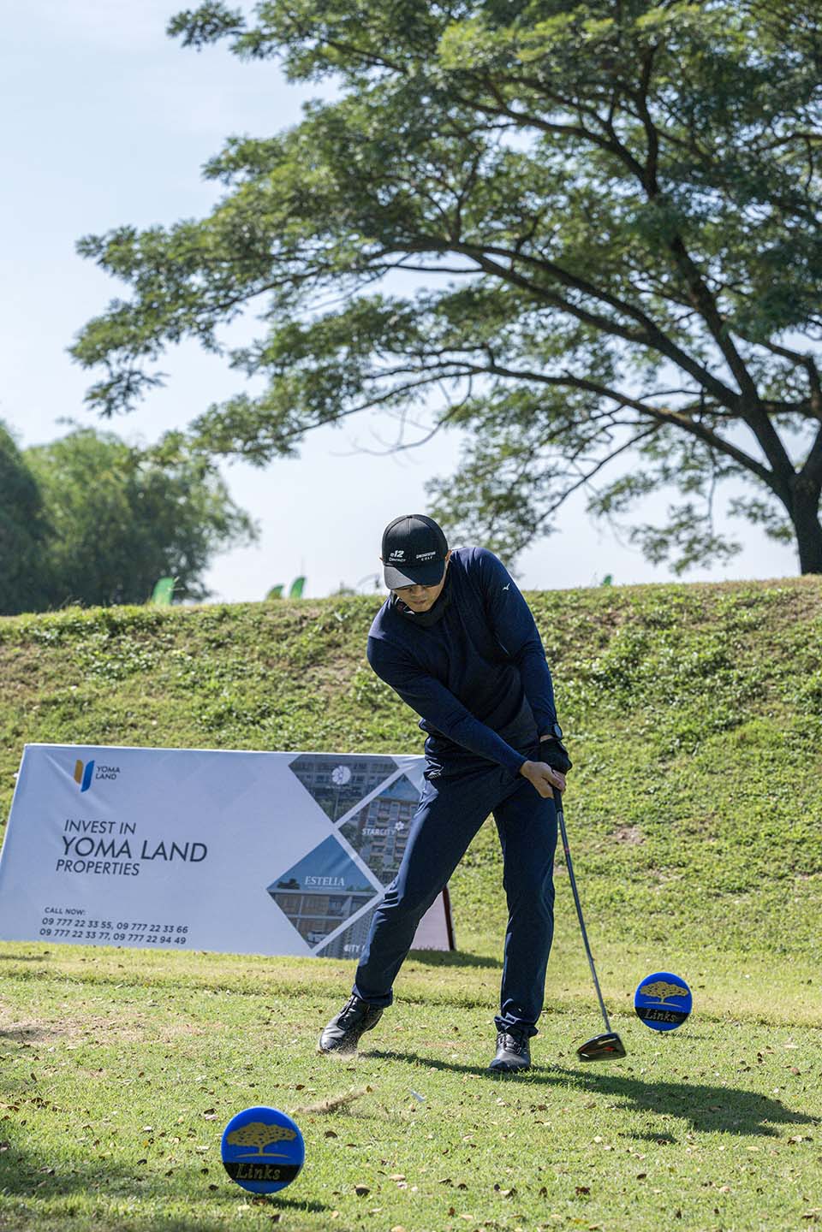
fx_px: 2706
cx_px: 411
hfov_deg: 17.3
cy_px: 616
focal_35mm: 79
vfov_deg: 25.7
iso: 320
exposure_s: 1/4000
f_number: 4.5
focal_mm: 79
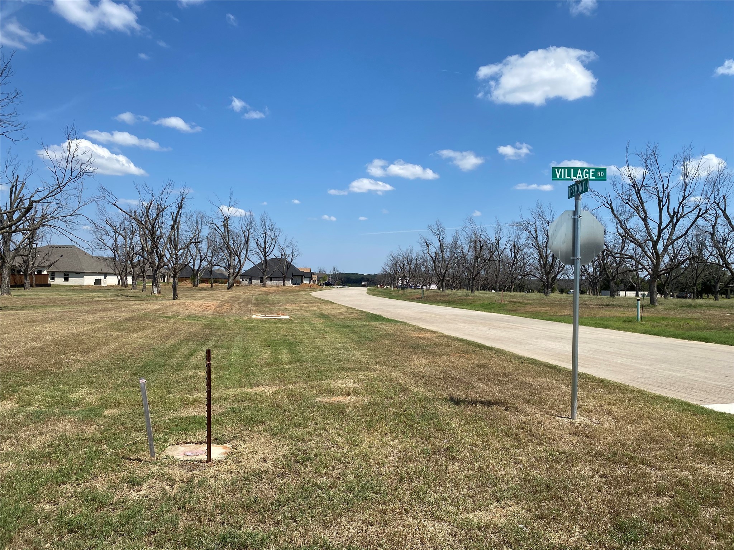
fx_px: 551
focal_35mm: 26
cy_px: 275
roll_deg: -1.3
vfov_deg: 53.1
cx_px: 367
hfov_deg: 67.3
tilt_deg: +1.8
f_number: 1.8
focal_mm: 4.25
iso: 32
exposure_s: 1/3984
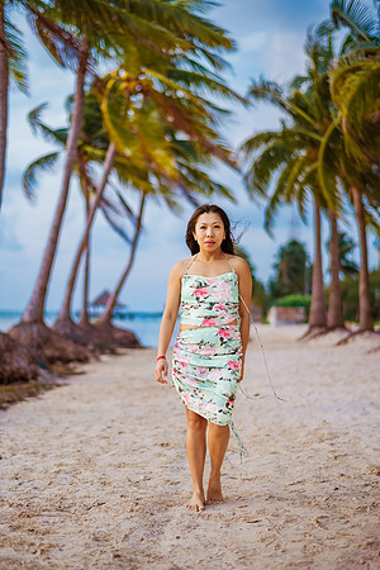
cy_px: 285
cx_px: 190
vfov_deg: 34.5
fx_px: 918
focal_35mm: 58
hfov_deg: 23.4
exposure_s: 1/5000
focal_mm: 58
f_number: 1.8
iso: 640
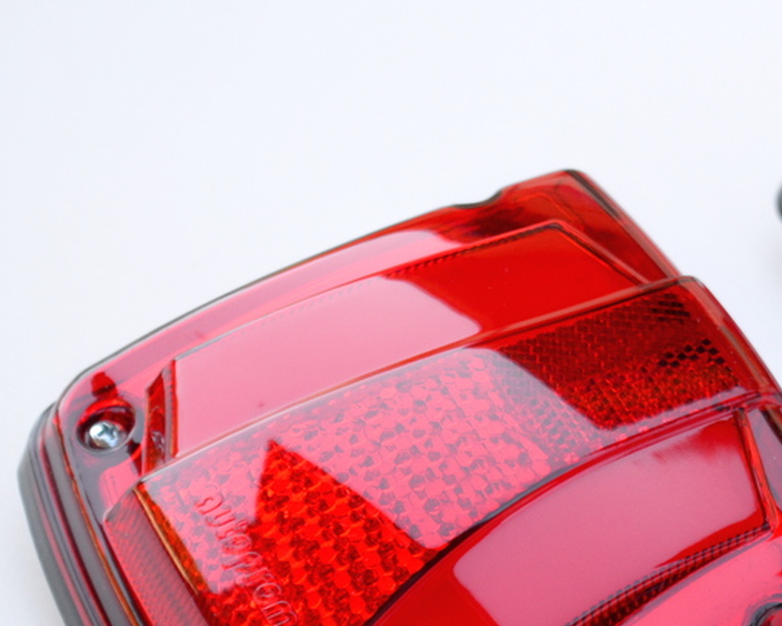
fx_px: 3775
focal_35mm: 163
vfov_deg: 9.5
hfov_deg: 11.7
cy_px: 481
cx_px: 754
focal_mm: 46
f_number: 5.6
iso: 400
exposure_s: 1/125
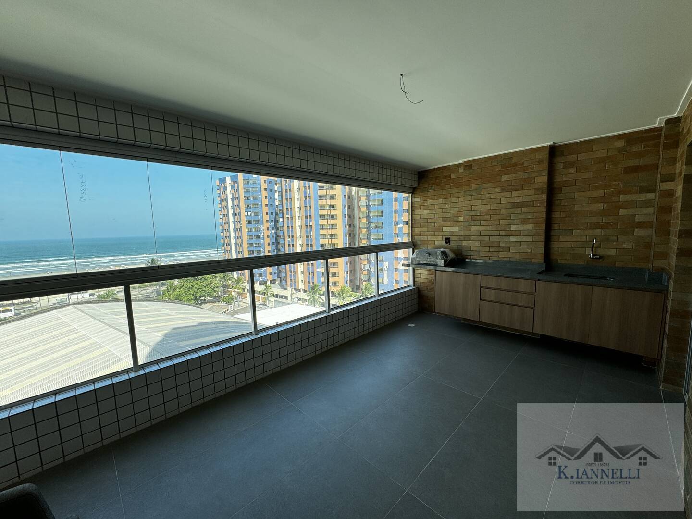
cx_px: 346
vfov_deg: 85.7
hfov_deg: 102.1
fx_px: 280
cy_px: 260
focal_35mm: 14
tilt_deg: -6.8
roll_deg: +1.1
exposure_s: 1/587
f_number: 2.2
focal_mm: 2.22
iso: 40
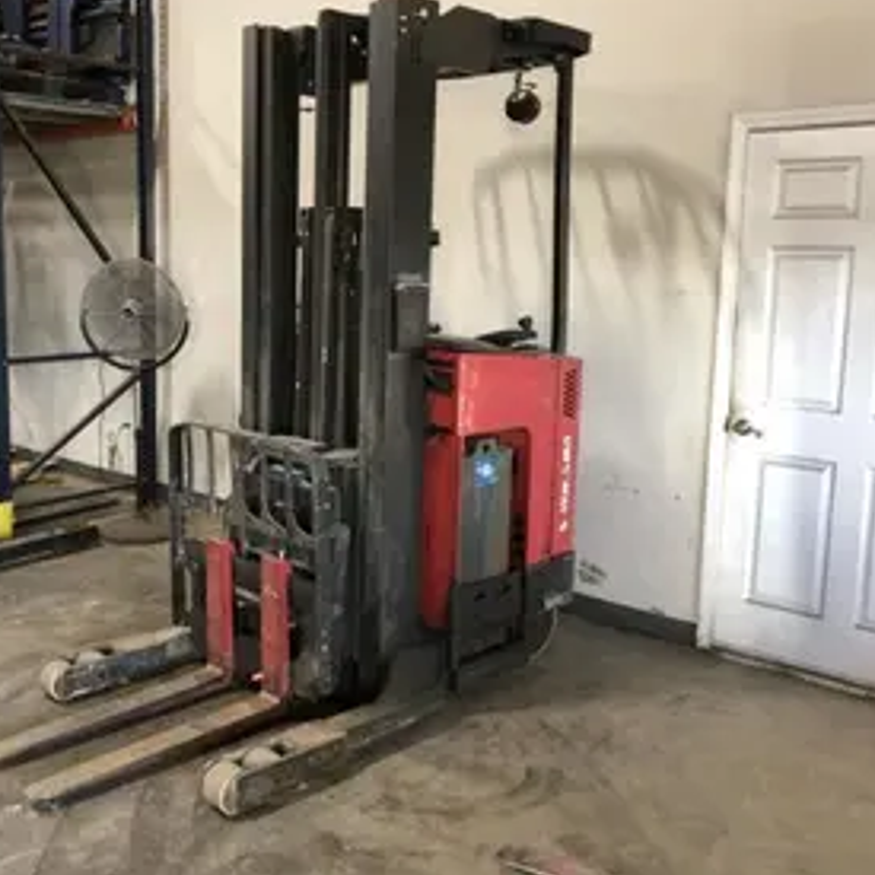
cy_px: 404
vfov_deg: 46.0
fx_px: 1030
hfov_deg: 45.6
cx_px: 321
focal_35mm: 36
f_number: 1.8
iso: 40
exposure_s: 1/15
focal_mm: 4
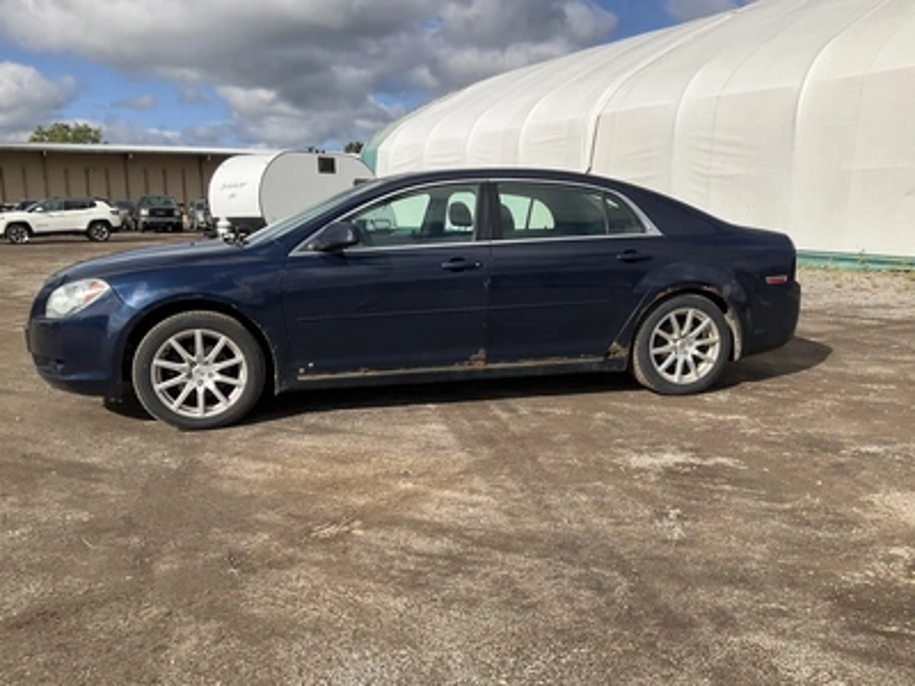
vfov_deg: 48.2
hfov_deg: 61.7
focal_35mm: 29
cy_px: 343
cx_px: 458
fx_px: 767
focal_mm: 3
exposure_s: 1/2227
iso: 25
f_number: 1.8
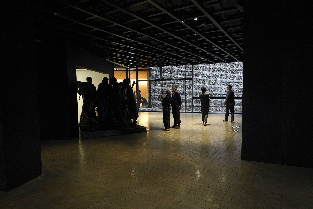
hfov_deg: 73.7
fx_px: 209
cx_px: 156
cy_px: 104
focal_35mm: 24
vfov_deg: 53.1
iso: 3200
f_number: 4.5
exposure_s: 1/80
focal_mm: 24
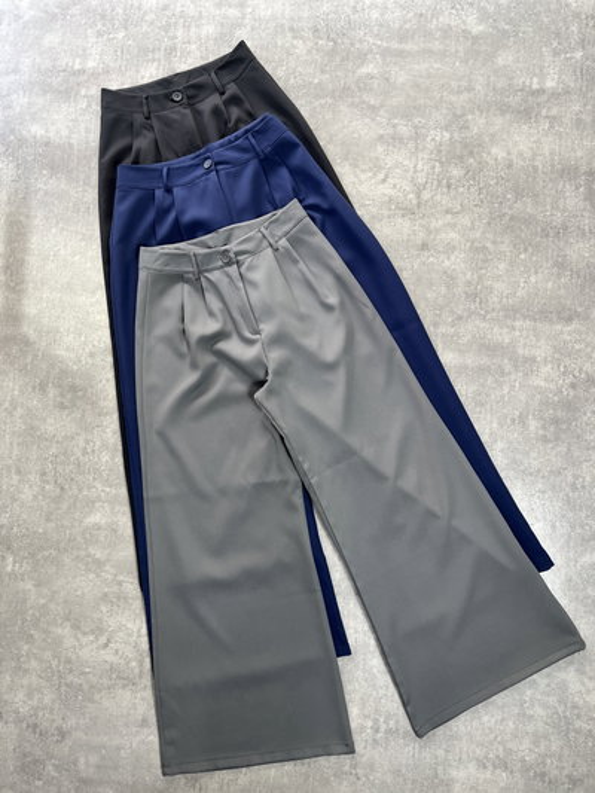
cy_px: 396
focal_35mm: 26
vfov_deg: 67.3
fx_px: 596
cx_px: 298
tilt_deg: -83.2
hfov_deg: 53.1
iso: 64
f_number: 1.6
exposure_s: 1/100
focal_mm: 5.1
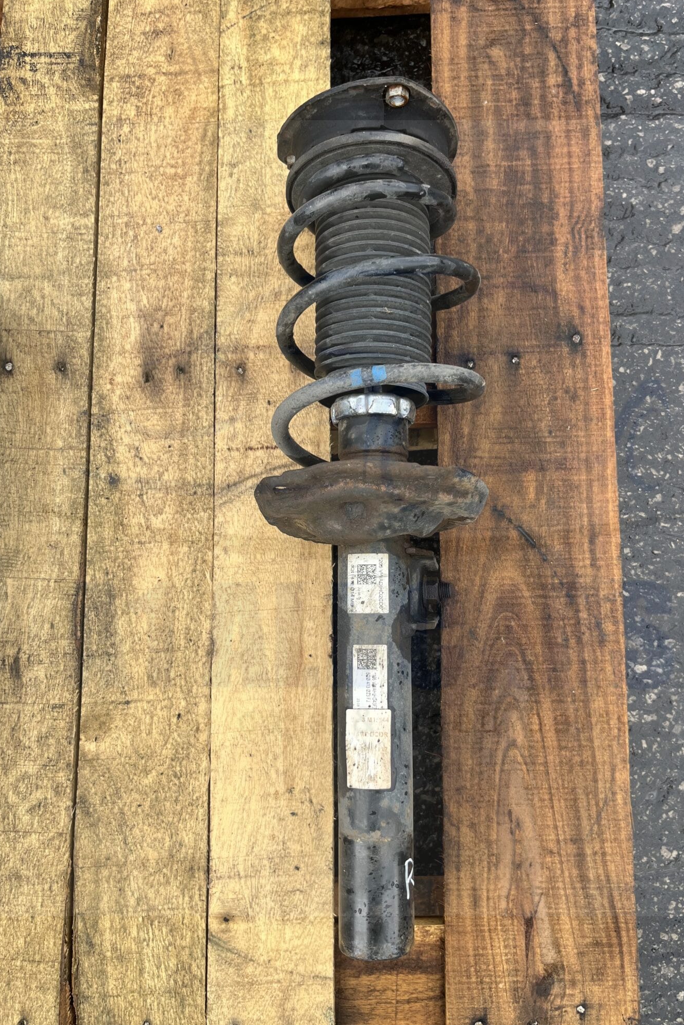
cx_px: 387
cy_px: 518
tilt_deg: -79.3
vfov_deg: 65.5
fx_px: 798
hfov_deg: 46.3
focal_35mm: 28
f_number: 1.6
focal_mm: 5.1
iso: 50
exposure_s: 1/515
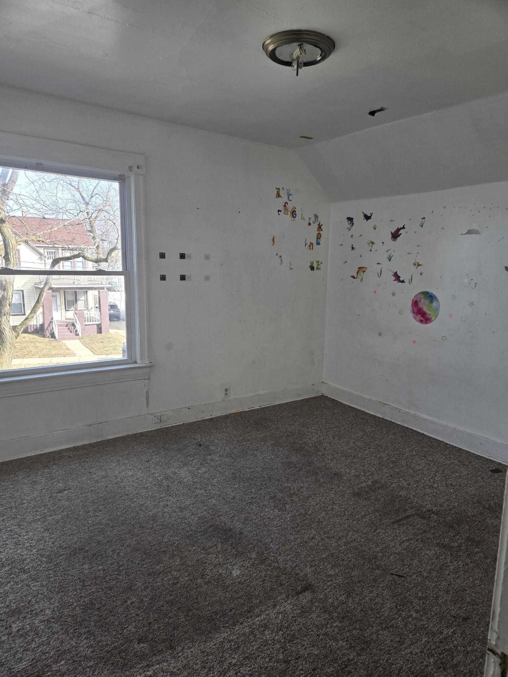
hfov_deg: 58.9
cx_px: 254
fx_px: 450
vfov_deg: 73.9
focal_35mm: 23
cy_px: 338
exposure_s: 1/180
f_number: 1.8
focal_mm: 5.4
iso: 50
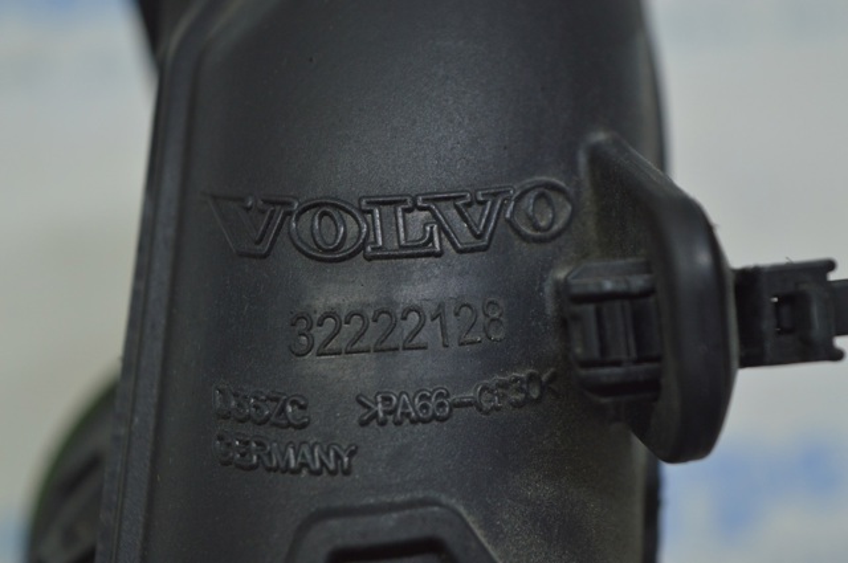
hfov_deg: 24.6
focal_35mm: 82
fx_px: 1941
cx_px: 424
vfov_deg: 16.5
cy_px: 282
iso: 400
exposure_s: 1/40
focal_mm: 55
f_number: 5.6
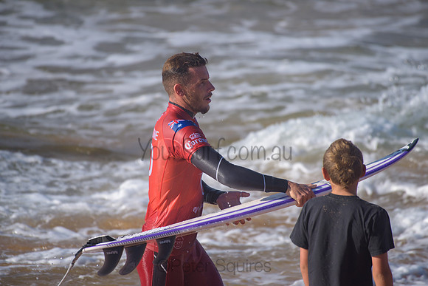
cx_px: 214
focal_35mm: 517
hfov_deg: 4.0
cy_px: 143
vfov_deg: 2.7
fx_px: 6152
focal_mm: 500
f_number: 5.6
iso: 280
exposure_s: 1/2000
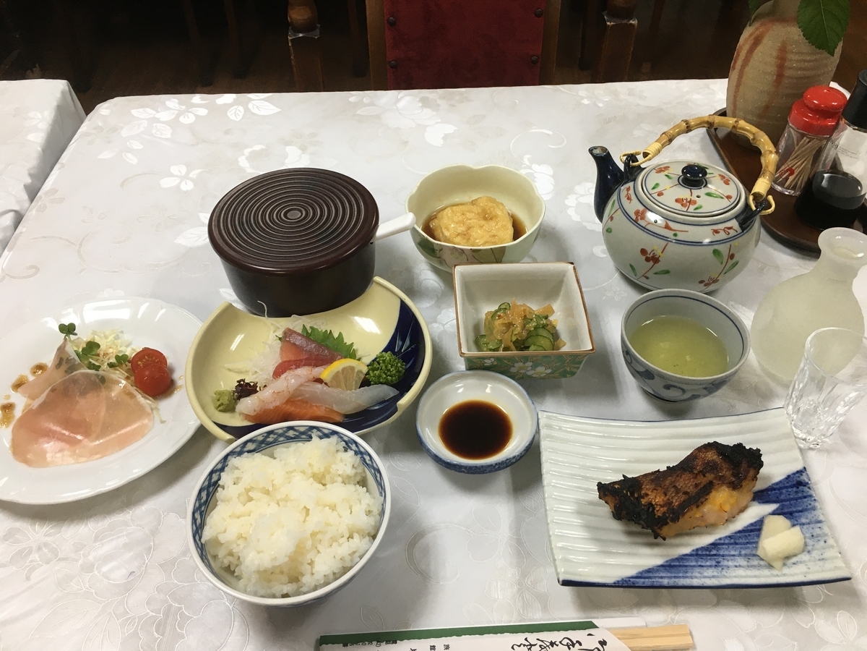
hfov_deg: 61.7
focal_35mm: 29
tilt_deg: -45.9
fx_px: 726
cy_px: 326
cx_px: 434
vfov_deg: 48.2
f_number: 2.2
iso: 32
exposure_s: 1/30
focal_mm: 4.15
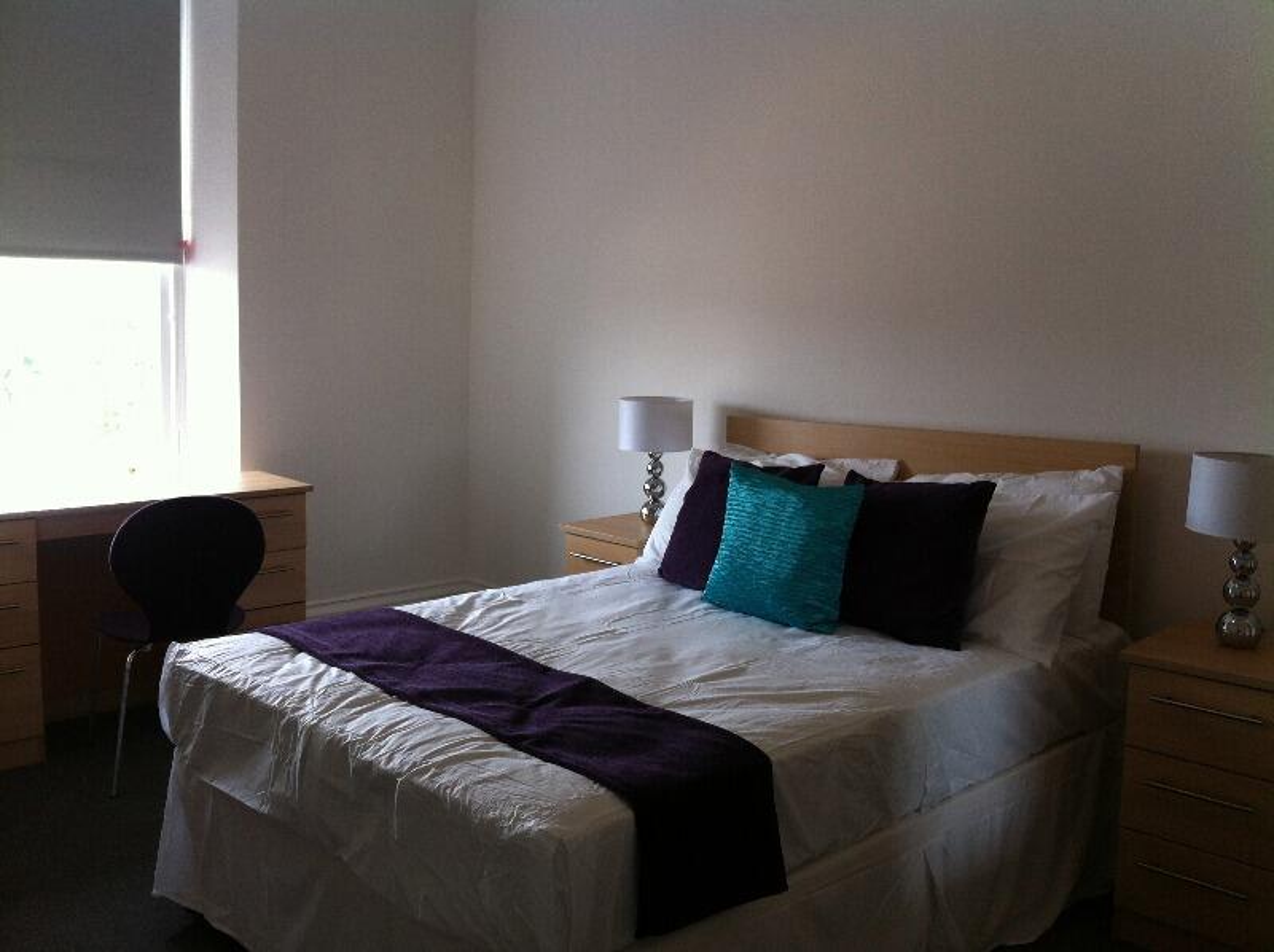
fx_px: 1287
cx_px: 637
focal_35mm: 35
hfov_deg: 52.7
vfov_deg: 40.6
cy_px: 476
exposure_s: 1/24
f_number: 2.8
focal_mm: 3.85
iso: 80
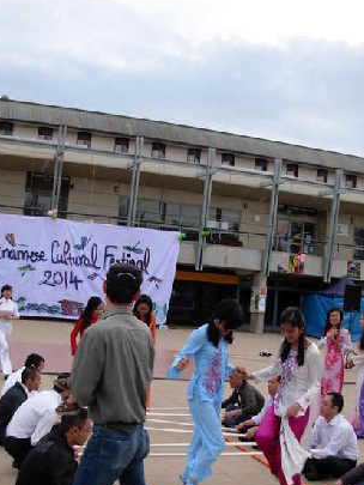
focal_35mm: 45
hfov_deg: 32.1
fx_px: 631
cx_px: 150
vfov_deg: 42.0
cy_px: 272
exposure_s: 1/186
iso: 79
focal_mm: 6.3
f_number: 2.9
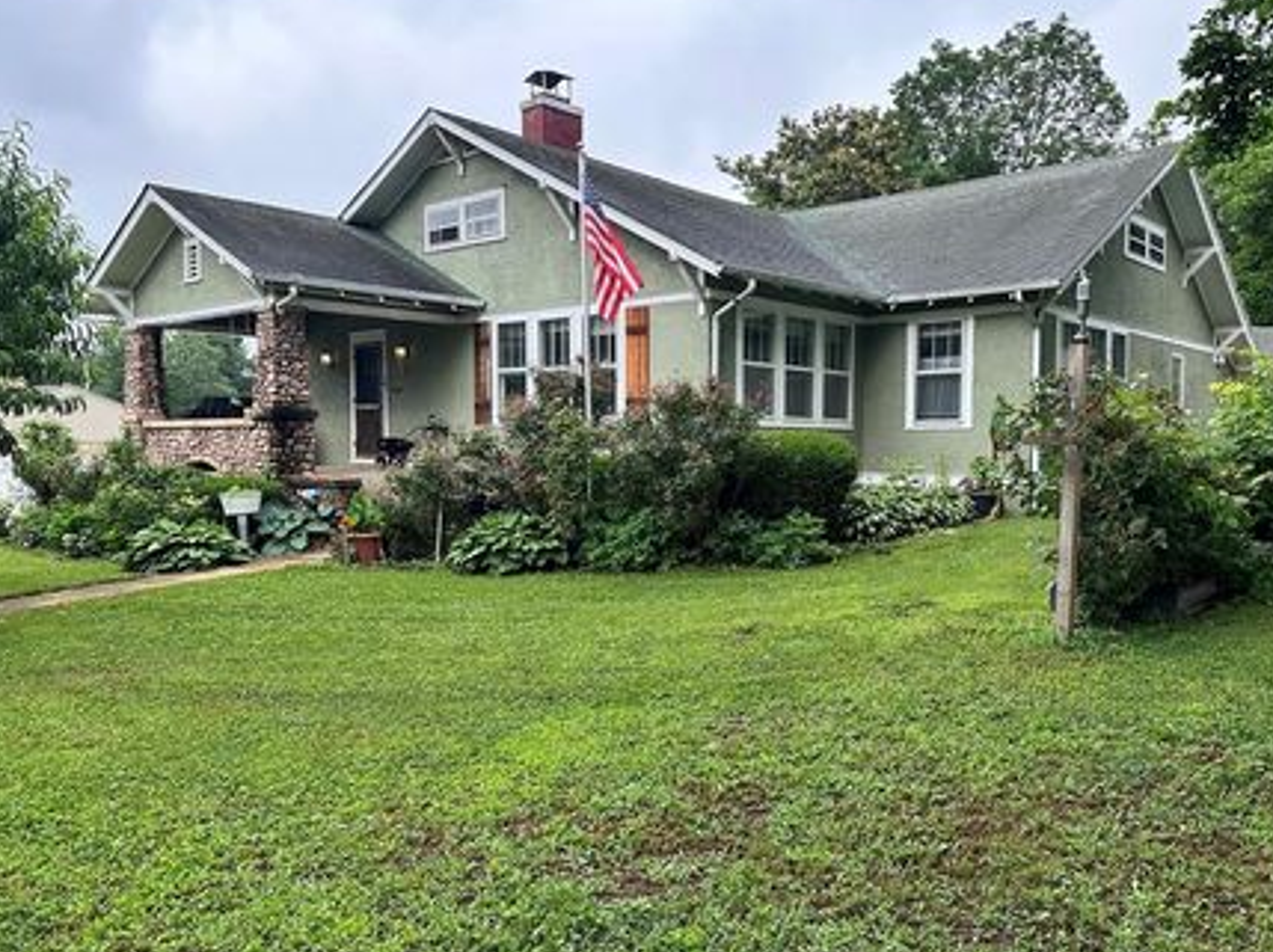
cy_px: 512
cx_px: 718
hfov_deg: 63.3
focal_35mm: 28
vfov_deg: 49.6
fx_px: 1029
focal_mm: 6.86
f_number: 1.78
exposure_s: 1/680
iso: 80
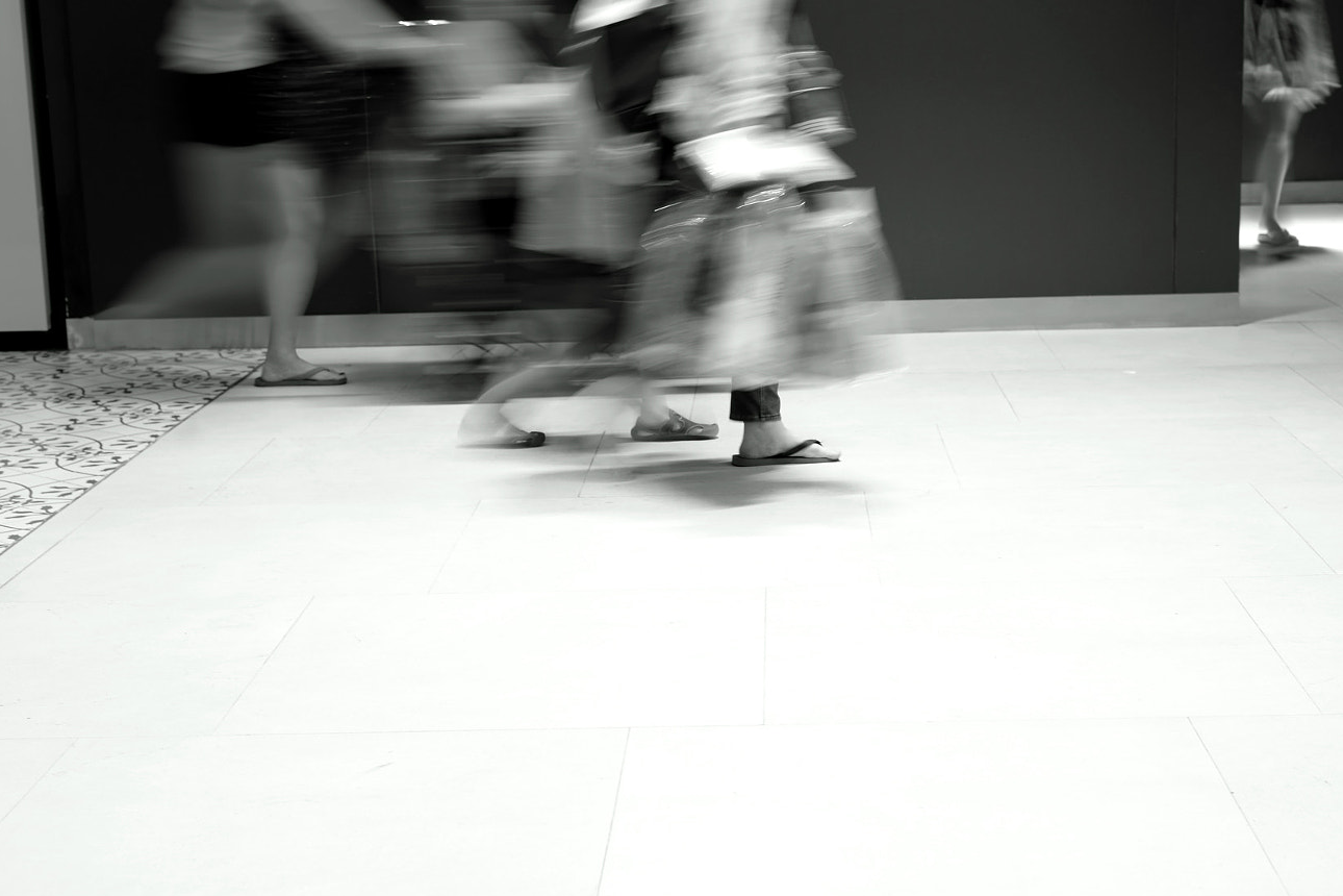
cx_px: 730
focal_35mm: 62
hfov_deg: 32.4
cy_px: 539
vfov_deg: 21.9
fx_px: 2313
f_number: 5
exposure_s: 1/6
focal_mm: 50
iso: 200
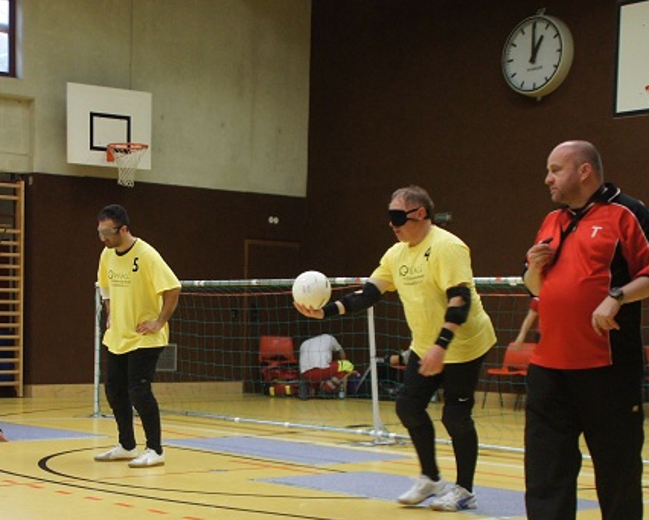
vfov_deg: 20.5
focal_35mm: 74
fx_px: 1422
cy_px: 396
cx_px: 204
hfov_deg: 25.5
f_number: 4
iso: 1600
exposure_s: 1/80
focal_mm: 28
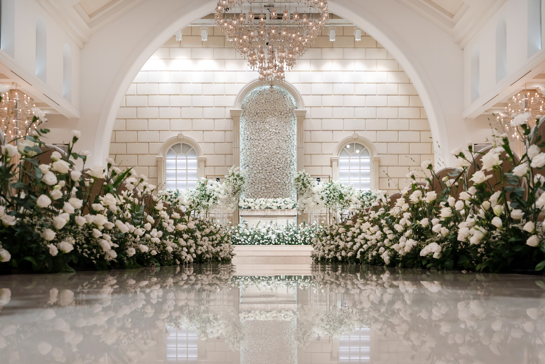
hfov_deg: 53.1
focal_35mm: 36
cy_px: 182
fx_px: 545
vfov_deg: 36.9
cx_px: 272
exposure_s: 1/80
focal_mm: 24
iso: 400
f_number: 6.3
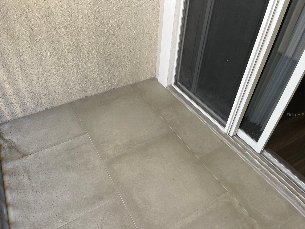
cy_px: 114
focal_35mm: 25
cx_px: 152
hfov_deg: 69.4
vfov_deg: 54.9
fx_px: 220
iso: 64
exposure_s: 1/60
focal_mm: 5.1
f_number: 1.6
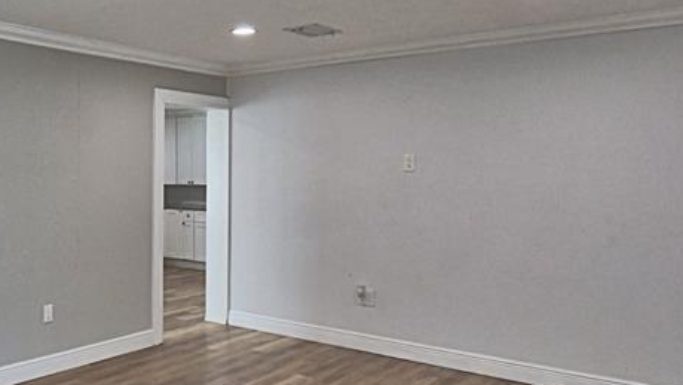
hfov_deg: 53.4
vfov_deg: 33.7
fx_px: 634
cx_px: 151
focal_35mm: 35
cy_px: 172
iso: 320
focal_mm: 10
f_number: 4.5
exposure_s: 1/125
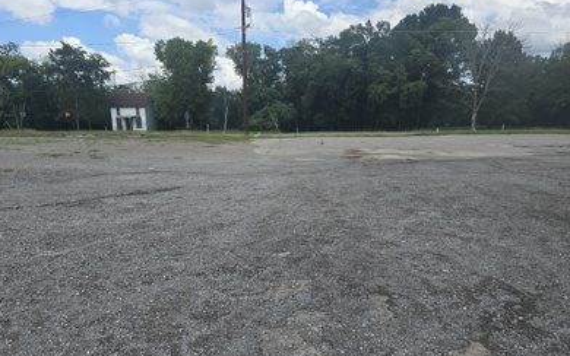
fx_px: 388
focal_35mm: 25
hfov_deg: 72.5
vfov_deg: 49.2
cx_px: 279
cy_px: 200
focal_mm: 6.3
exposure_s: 1/655
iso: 12
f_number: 1.7
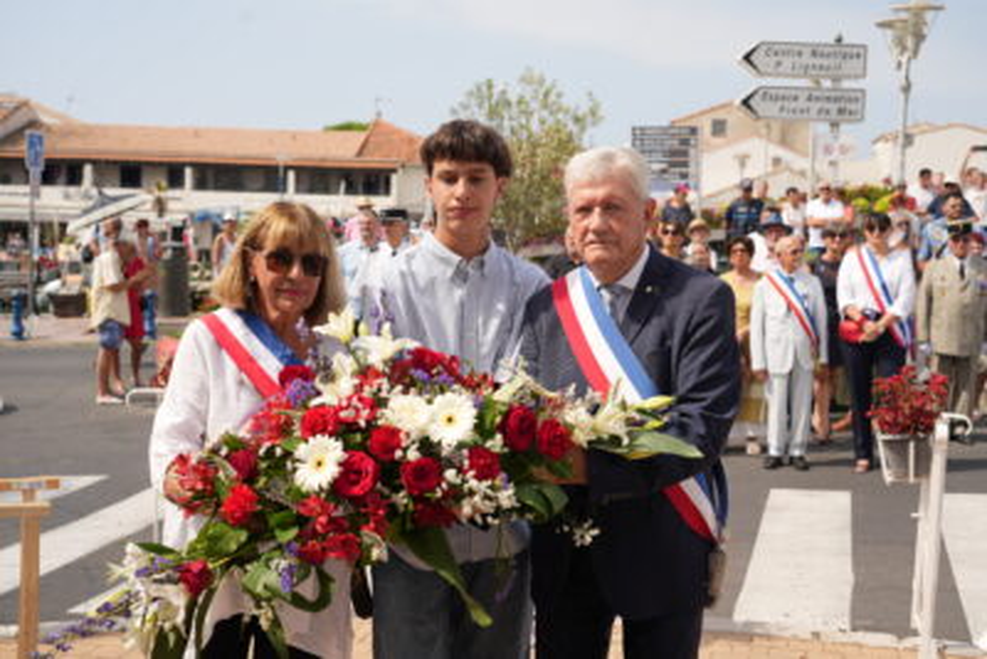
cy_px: 330
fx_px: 1234
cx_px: 494
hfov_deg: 43.6
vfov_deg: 29.9
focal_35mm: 45
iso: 100
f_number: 5.6
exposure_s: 1/500
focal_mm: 45
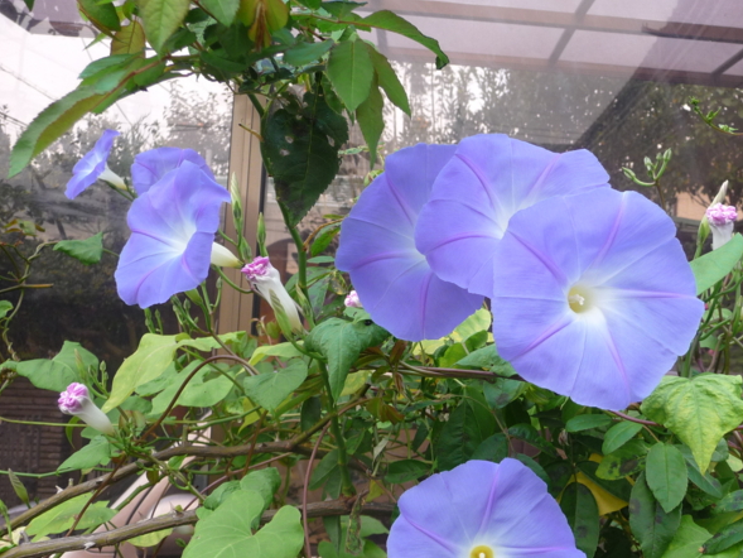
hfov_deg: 48.1
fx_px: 816
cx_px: 498
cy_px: 319
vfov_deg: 37.7
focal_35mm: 38
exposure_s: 1/100
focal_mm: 4.7
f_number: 3.3
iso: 100
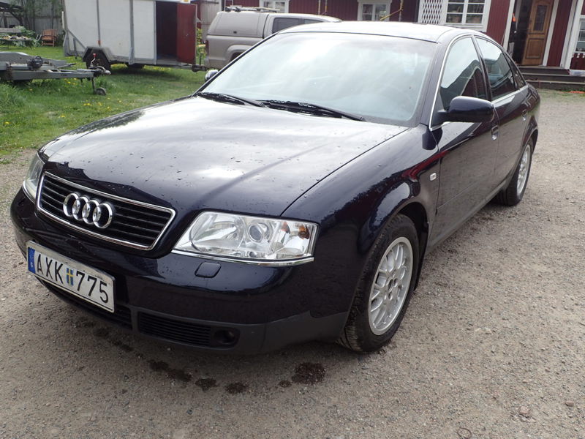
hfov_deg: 60.0
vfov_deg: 46.8
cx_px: 292
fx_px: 507
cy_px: 220
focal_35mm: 30
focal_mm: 5.5
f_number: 3.2
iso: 100
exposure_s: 1/500
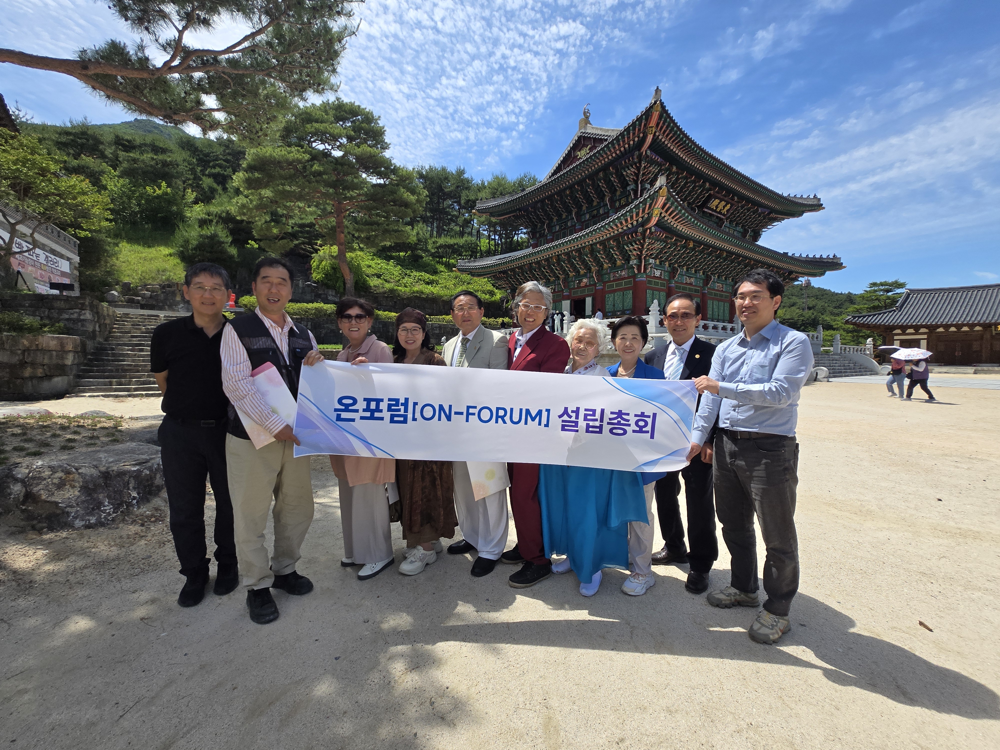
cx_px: 500
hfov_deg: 106.2
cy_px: 375
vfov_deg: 89.9
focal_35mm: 13
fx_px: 376
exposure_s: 1/1078
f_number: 2.2
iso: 25
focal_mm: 1.7
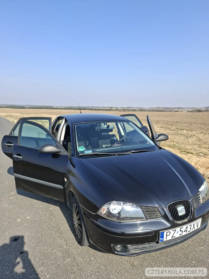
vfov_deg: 73.9
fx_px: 185
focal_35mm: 23
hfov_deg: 58.9
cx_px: 104
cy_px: 140
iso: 50
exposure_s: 1/1139
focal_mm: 5.54
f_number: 1.8
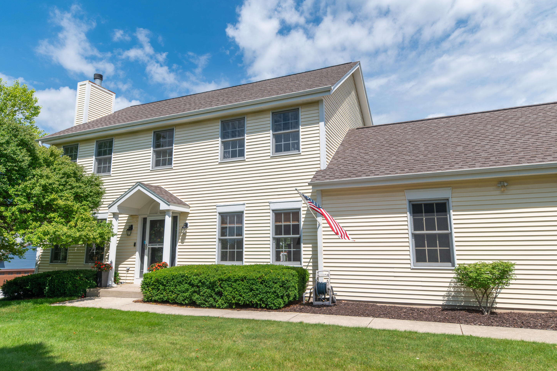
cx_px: 277
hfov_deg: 71.5
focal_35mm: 25
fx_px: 387
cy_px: 178
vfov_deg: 51.3
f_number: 8
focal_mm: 24
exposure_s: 1/640
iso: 250
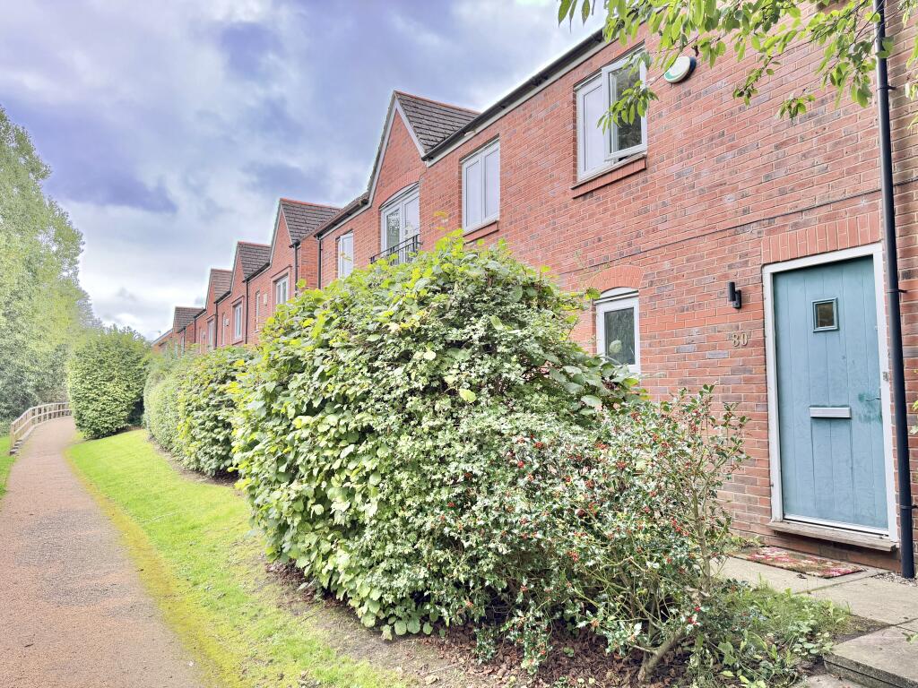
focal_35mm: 24
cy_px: 344
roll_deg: -1.0
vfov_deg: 56.8
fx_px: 636
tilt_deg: +4.6
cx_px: 459
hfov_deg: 71.6
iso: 100
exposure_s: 1/185
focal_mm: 6.76
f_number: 1.78
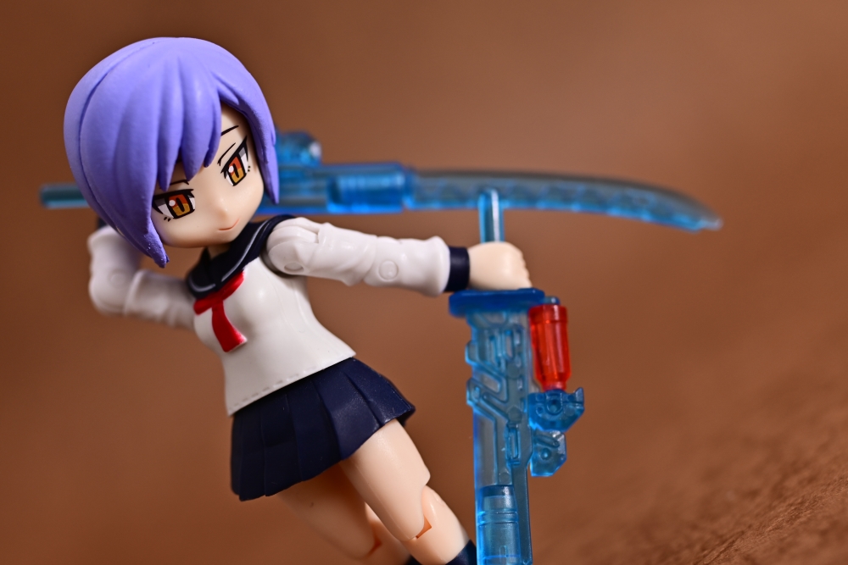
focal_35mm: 52
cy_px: 282
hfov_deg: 37.8
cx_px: 424
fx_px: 1237
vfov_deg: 25.8
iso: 100
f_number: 4
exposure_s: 1/2
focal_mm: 35
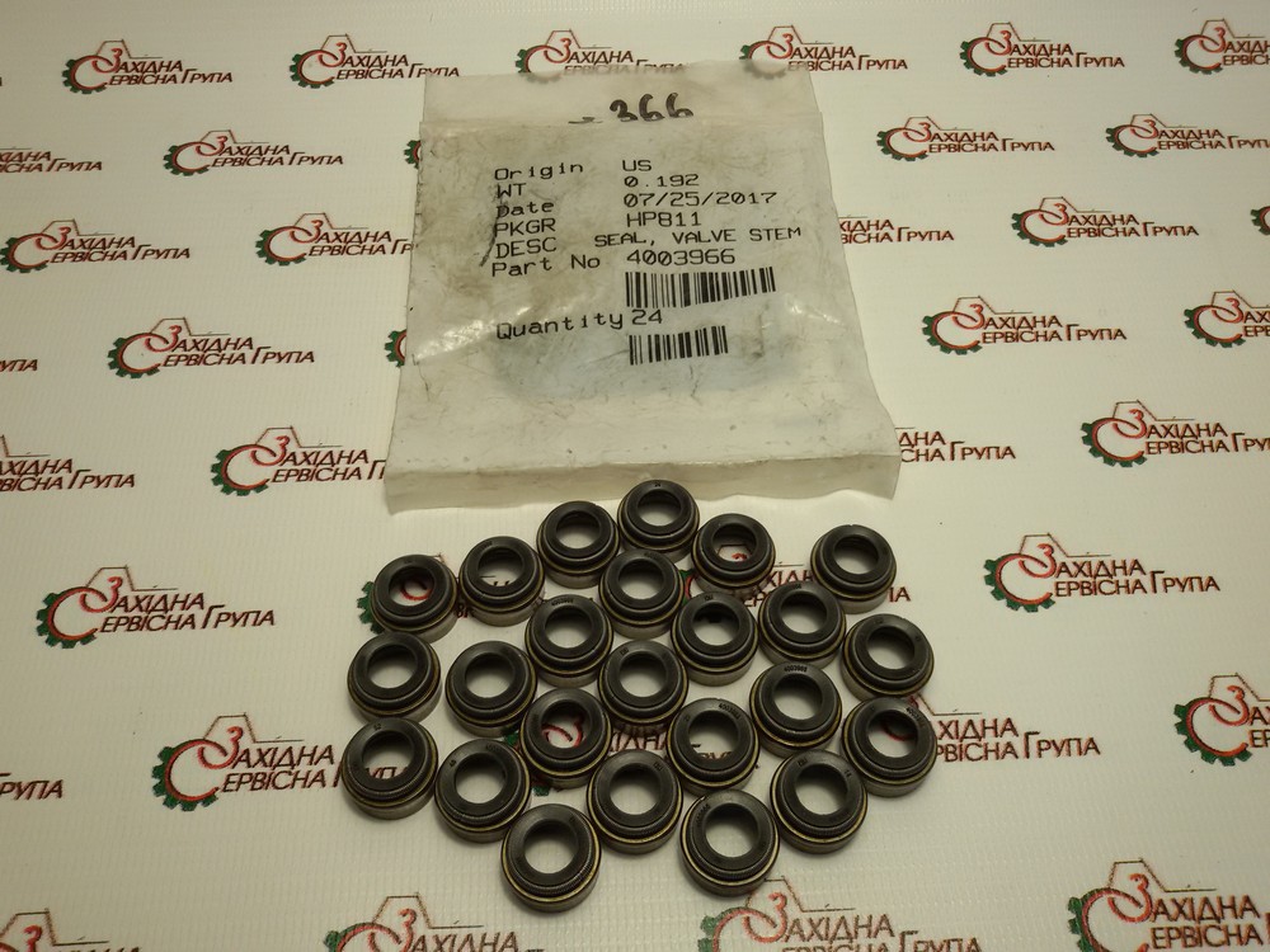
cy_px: 476
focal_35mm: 31
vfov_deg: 45.4
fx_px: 1137
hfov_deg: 58.4
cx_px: 635
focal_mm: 2.93
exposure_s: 1/100
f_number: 2.4
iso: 50
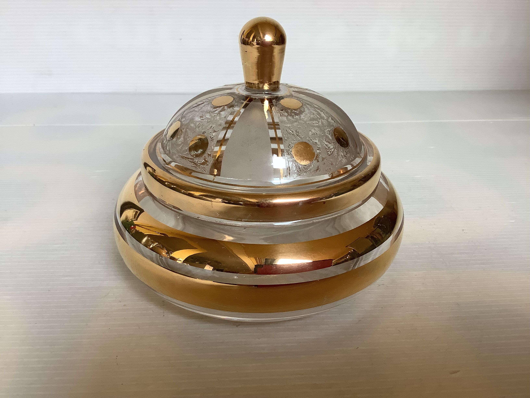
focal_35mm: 31
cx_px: 265
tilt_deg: -25.6
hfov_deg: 58.4
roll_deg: +0.1
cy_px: 199
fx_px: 475
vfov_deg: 45.4
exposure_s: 1/50
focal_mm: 3.3
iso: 80
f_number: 2.4
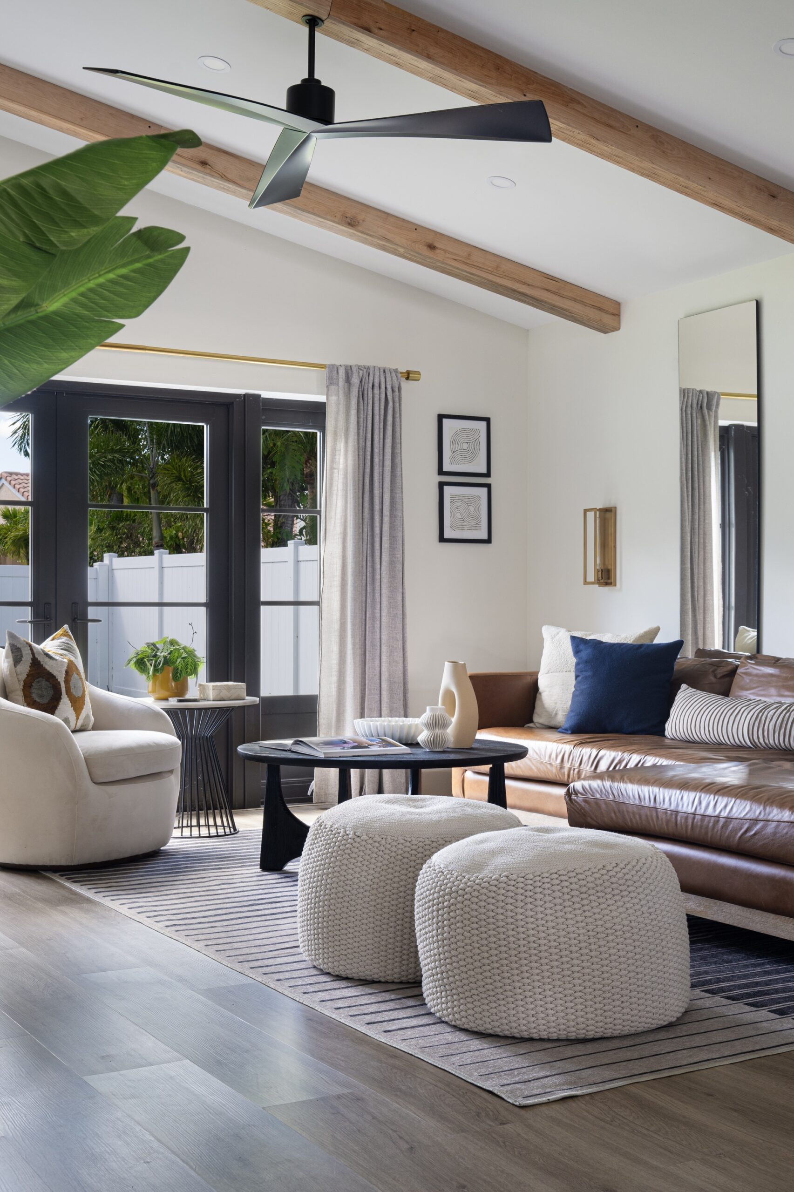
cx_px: 397
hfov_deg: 29.8
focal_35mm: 45
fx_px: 1490
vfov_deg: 43.6
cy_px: 596
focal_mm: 30
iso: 125
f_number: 9
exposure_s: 1/1.67
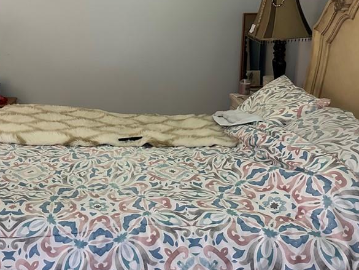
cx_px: 90
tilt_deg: -11.8
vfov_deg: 34.1
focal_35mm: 42
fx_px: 436
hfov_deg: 43.4
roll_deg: +1.1
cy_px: 90
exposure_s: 1/60
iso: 800
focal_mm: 6.86
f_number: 1.78
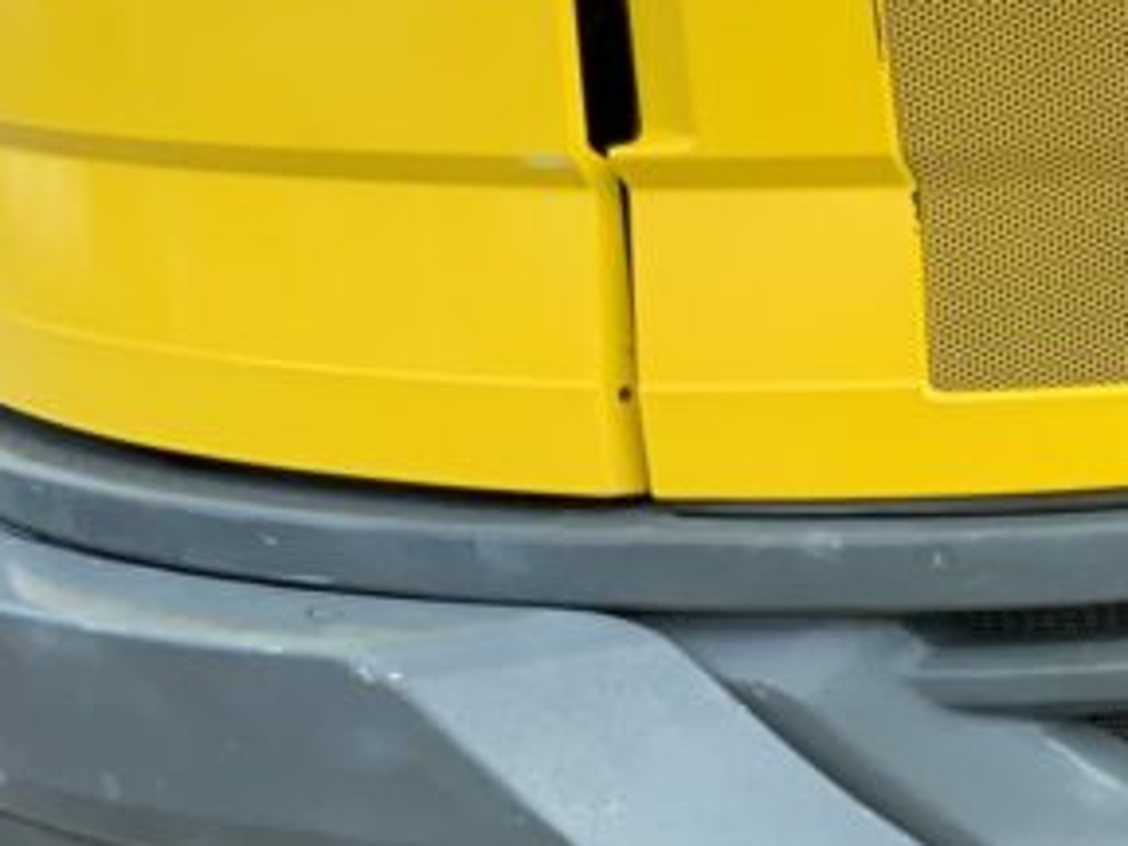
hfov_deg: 17.3
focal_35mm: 103
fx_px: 3356
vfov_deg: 13.7
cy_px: 1144
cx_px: 1661
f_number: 1.8
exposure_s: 1/272
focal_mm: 3
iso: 16
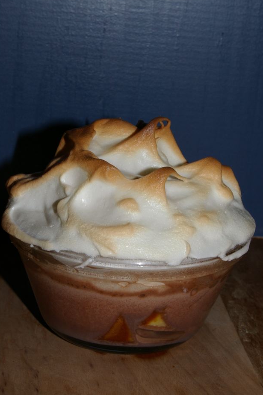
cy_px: 185
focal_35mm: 73
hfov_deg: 18.7
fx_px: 797
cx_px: 114
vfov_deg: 27.8
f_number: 13
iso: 200
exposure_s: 1/45
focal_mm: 35
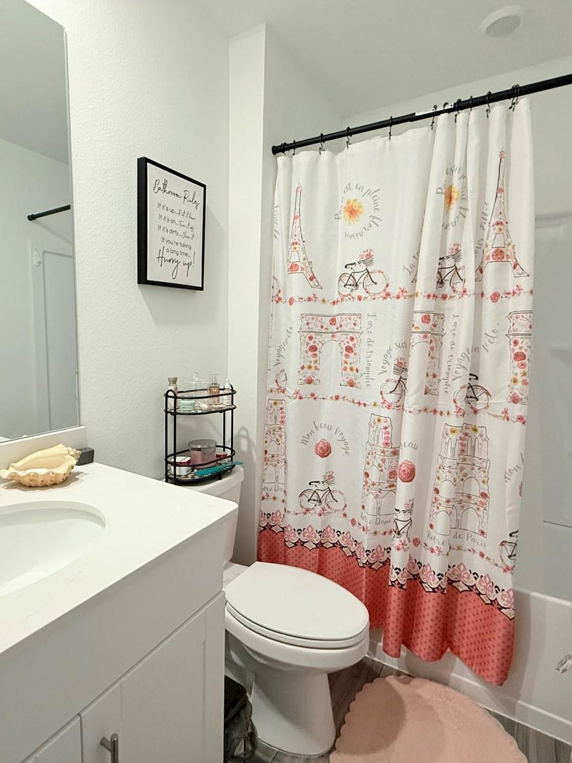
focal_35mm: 19
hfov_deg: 68.3
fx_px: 419
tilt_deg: -6.8
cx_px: 243
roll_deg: -0.2
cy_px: 384
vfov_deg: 84.7
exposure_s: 1/120
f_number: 2.2
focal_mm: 2.22
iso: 320
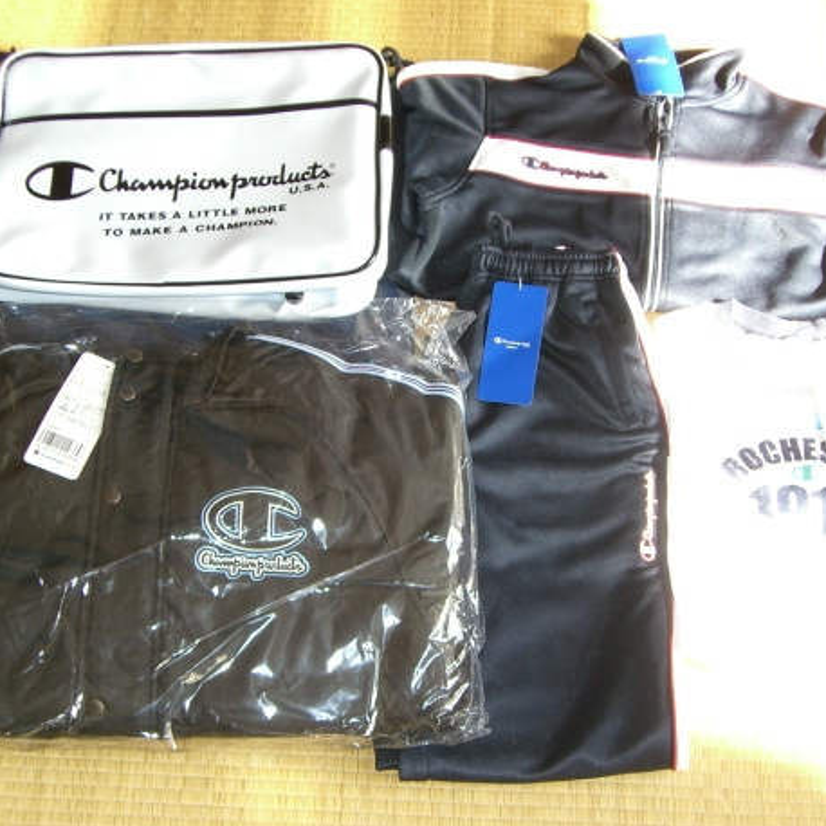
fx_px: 1566
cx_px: 431
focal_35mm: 58
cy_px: 427
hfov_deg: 29.5
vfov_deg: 29.5
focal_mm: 7.6
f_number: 3
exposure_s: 1/80
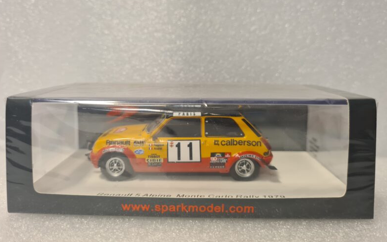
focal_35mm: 28
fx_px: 295
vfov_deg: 44.4
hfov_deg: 66.5
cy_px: 103
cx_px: 191
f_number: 1.8
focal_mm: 5.4
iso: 200
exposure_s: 1/50
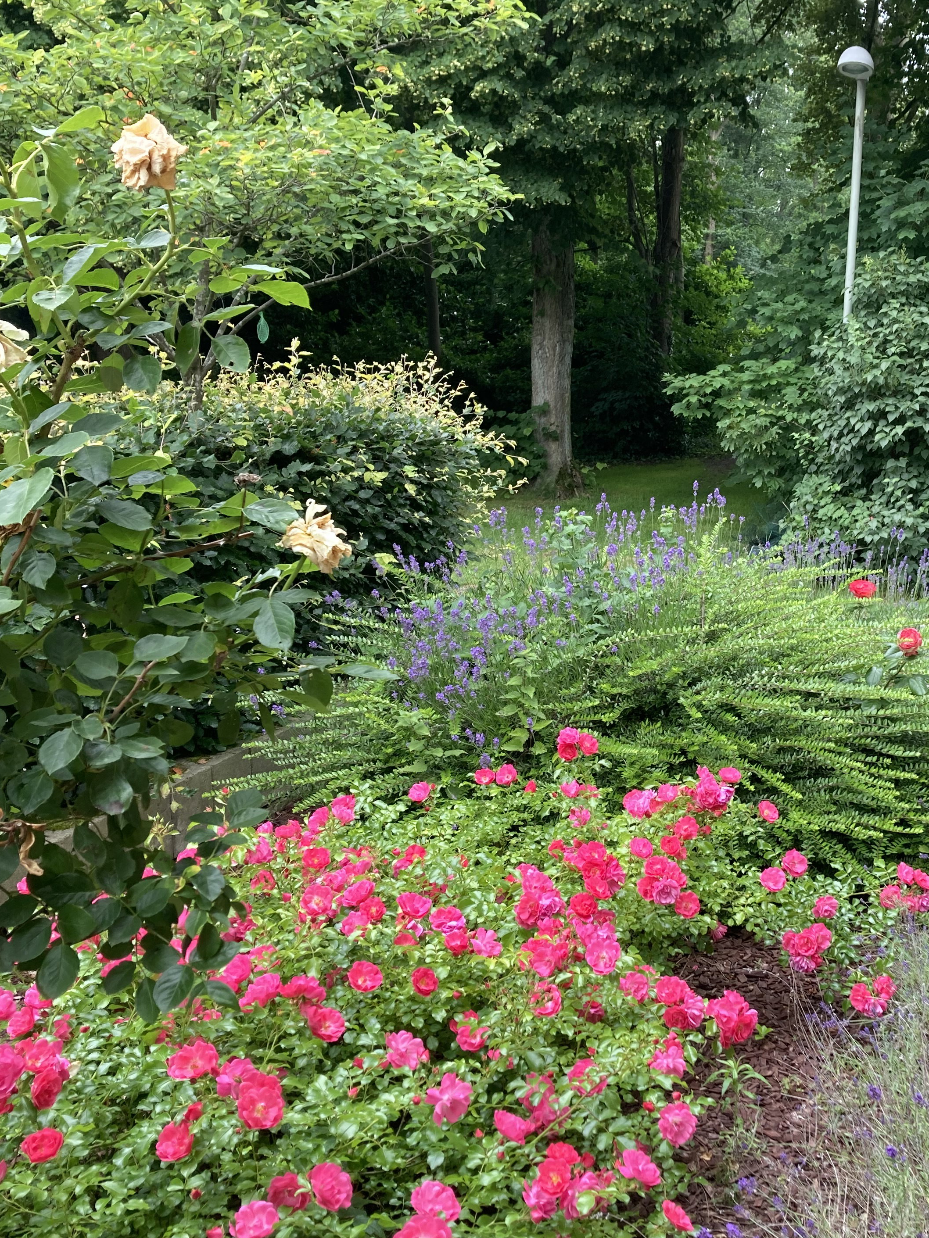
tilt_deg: -9.0
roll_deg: -1.5
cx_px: 650
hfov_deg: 35.5
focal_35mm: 40
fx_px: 1431
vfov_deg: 46.8
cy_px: 660
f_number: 1.8
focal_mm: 3.99
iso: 32
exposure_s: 1/121
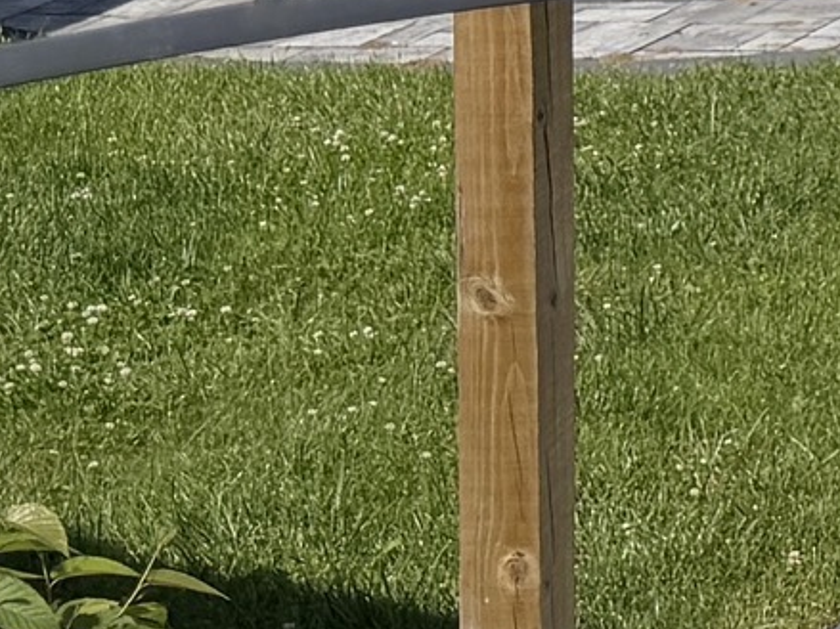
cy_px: -667
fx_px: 4076
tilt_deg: -6.8
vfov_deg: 8.4
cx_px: 2641
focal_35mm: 168
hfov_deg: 9.1
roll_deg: +1.8
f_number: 1.78
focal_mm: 6.76
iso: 80
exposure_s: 1/6173
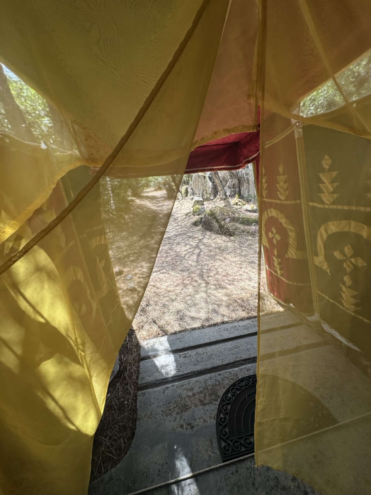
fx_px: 200
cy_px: 248
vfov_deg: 102.1
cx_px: 186
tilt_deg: -17.1
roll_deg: +5.4
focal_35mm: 14
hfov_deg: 85.7
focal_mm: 2.22
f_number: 2.2
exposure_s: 1/186
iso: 40
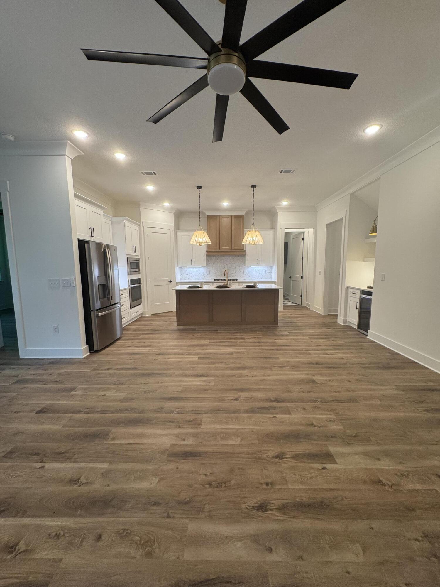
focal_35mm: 14
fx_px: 237
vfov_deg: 102.1
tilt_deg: -6.4
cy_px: 294
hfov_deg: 85.7
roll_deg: +0.8
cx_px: 220
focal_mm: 2.22
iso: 160
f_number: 2.2
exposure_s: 1/120
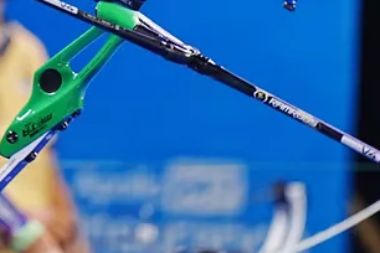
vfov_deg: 1.9
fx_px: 7758
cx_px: -135
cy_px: -164
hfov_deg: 2.8
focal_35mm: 735
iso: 320
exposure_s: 1/250
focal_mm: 197
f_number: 2.8
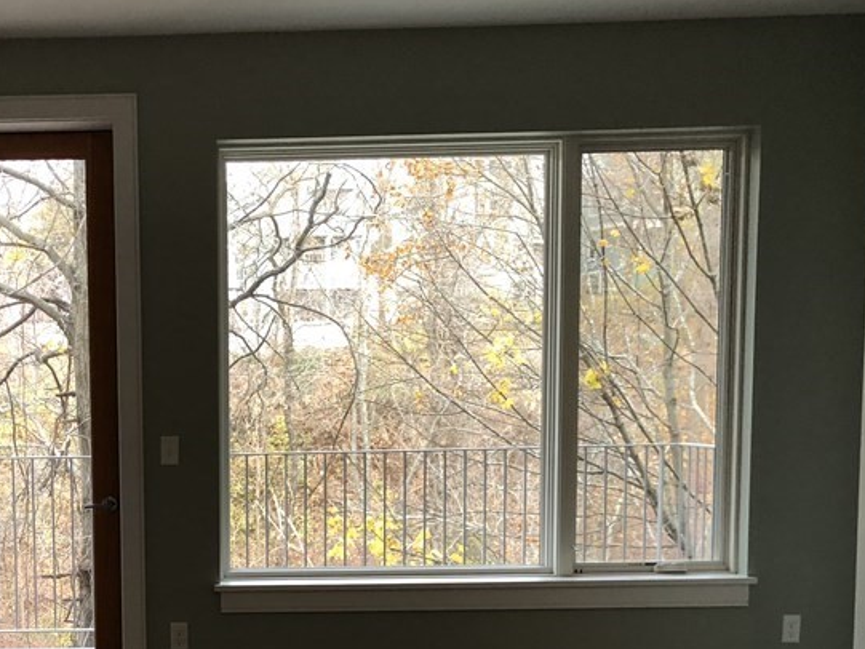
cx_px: 134
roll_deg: +1.5
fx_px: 1325
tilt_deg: -5.7
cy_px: 556
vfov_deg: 26.8
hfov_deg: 34.7
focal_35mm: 53
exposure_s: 1/30
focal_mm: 4
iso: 25
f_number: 1.8
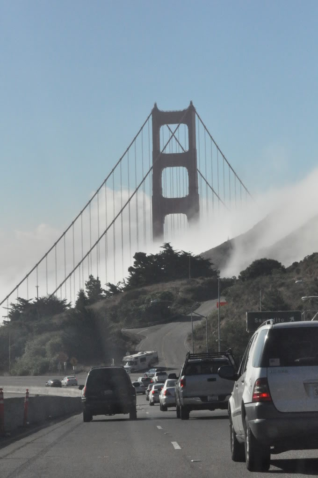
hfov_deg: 10.1
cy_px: 239
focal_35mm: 135
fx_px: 1793
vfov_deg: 15.2
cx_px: 159
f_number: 20
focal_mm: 90
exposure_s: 1/2000
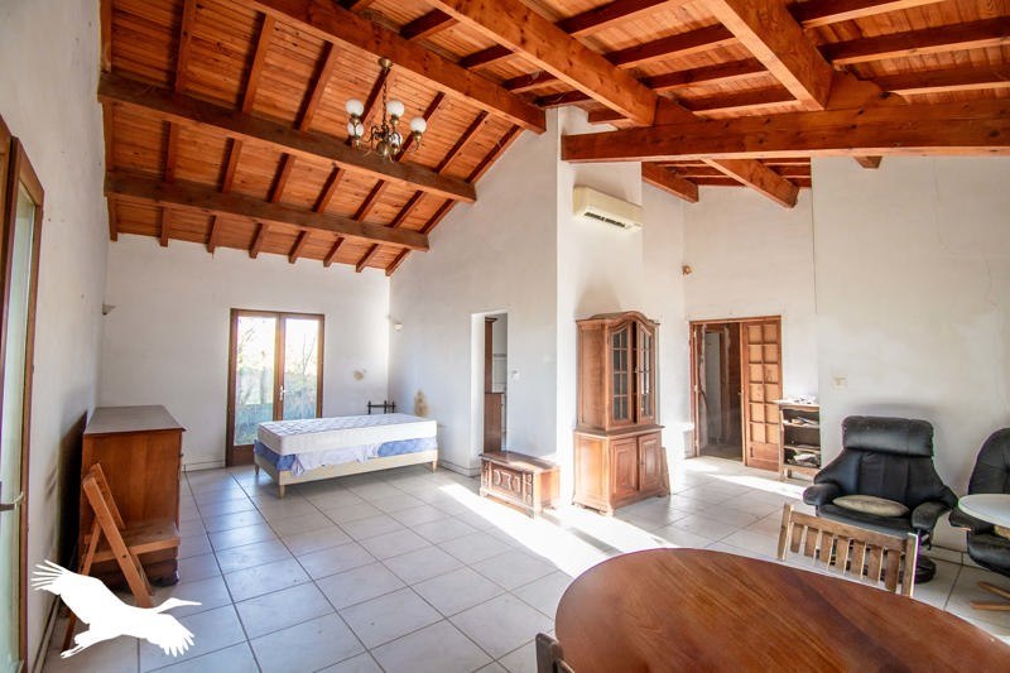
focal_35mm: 15
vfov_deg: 77.3
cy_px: 336
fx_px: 421
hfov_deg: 100.4
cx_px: 505
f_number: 4.5
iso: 640
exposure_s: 1/125
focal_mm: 10
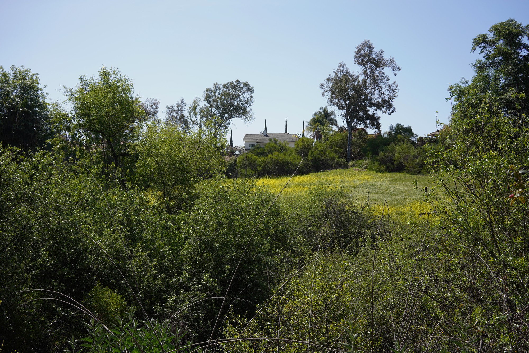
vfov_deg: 37.9
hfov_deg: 54.4
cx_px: 264
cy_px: 176
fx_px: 514
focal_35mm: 35
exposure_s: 1/160
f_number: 9
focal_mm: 35
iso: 100
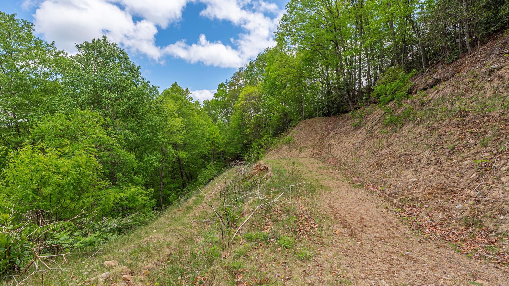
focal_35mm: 15
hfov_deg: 103.0
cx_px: 256
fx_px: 202
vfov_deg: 70.0
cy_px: 166
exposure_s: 1/2500
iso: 320
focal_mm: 14
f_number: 7.1
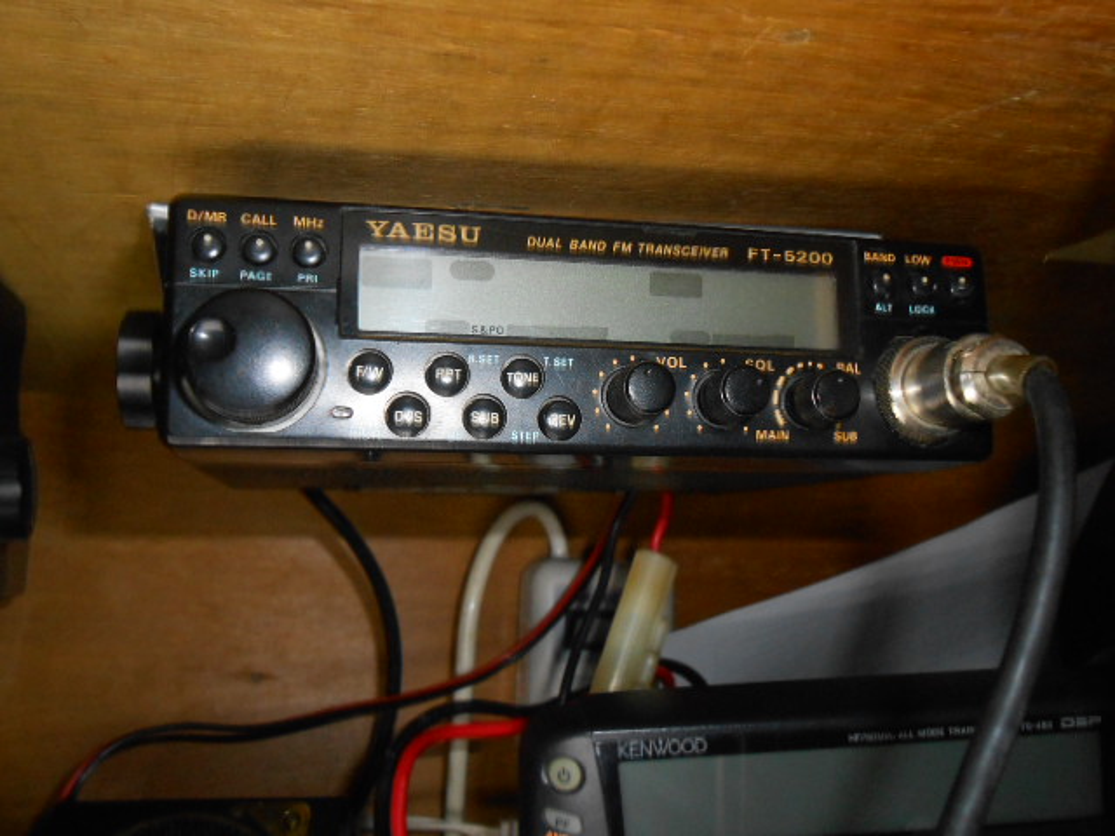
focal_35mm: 34
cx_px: 558
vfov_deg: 41.8
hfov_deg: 54.0
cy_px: 418
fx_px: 1095
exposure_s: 1/6
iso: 400
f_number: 12.5
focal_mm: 6
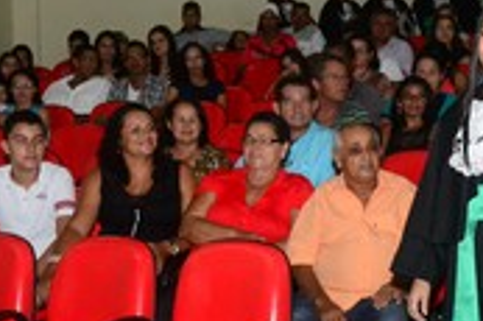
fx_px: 1626
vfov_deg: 11.3
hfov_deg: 16.8
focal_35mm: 121
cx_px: 382
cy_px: 215
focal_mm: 31
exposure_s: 1/80
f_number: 7.1
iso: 3200
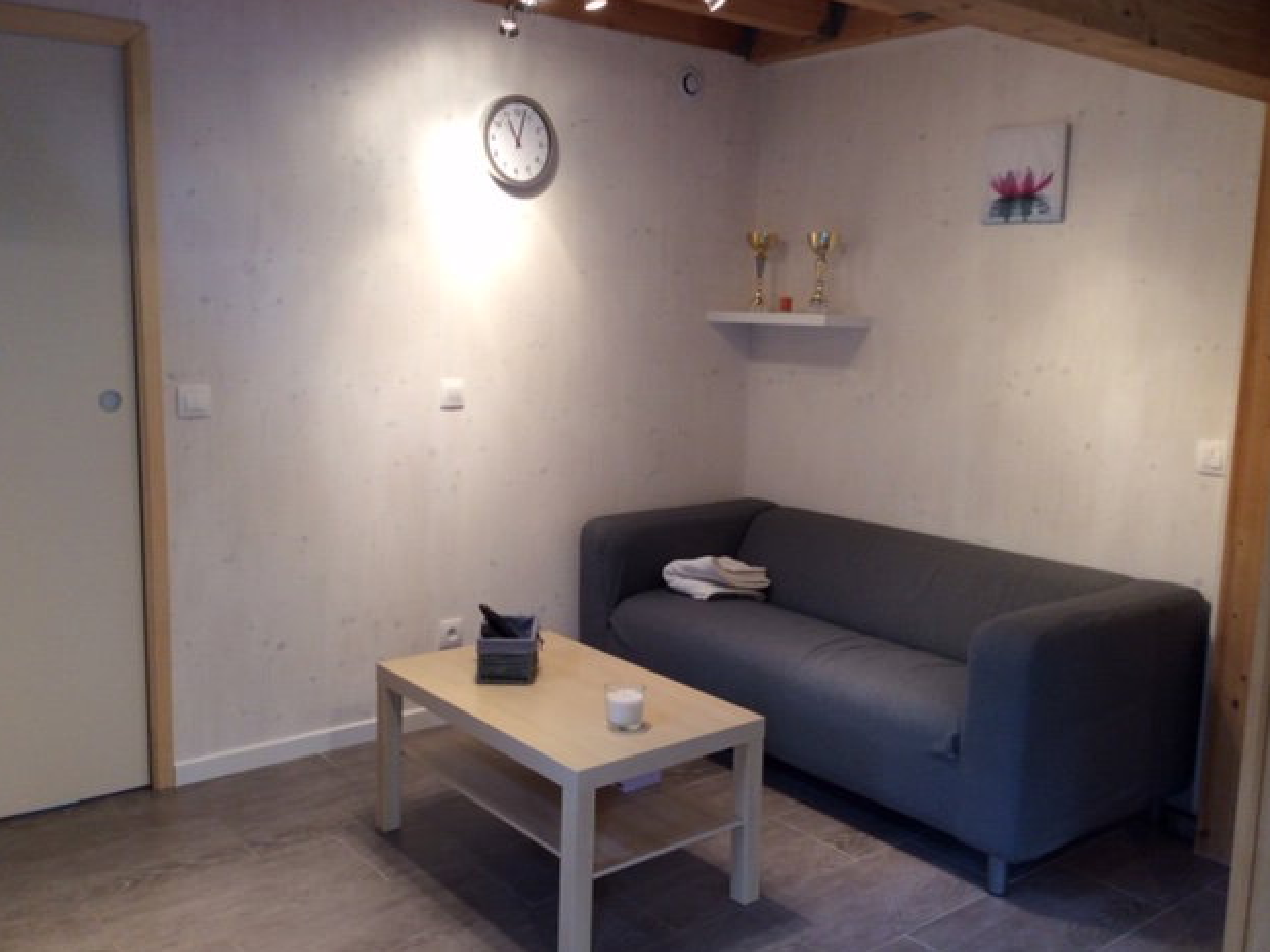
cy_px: 469
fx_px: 1211
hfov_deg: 55.4
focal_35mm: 33
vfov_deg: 42.9
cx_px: 637
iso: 50
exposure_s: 1/25
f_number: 2.4
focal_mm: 3.3
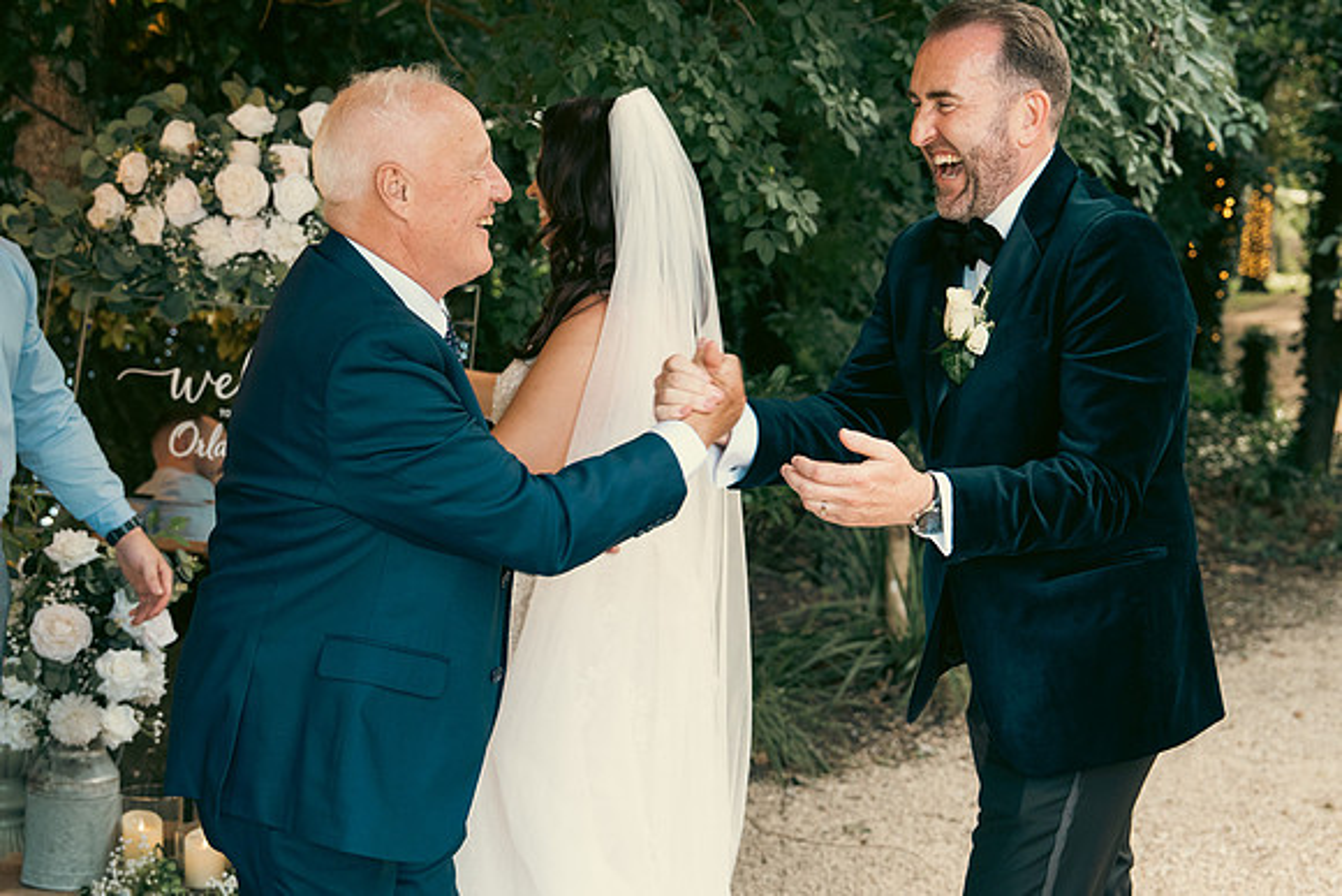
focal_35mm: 57
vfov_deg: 23.8
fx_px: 2125
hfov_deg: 35.0
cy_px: 448
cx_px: 671
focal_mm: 38
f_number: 3.5
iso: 800
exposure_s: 1/200
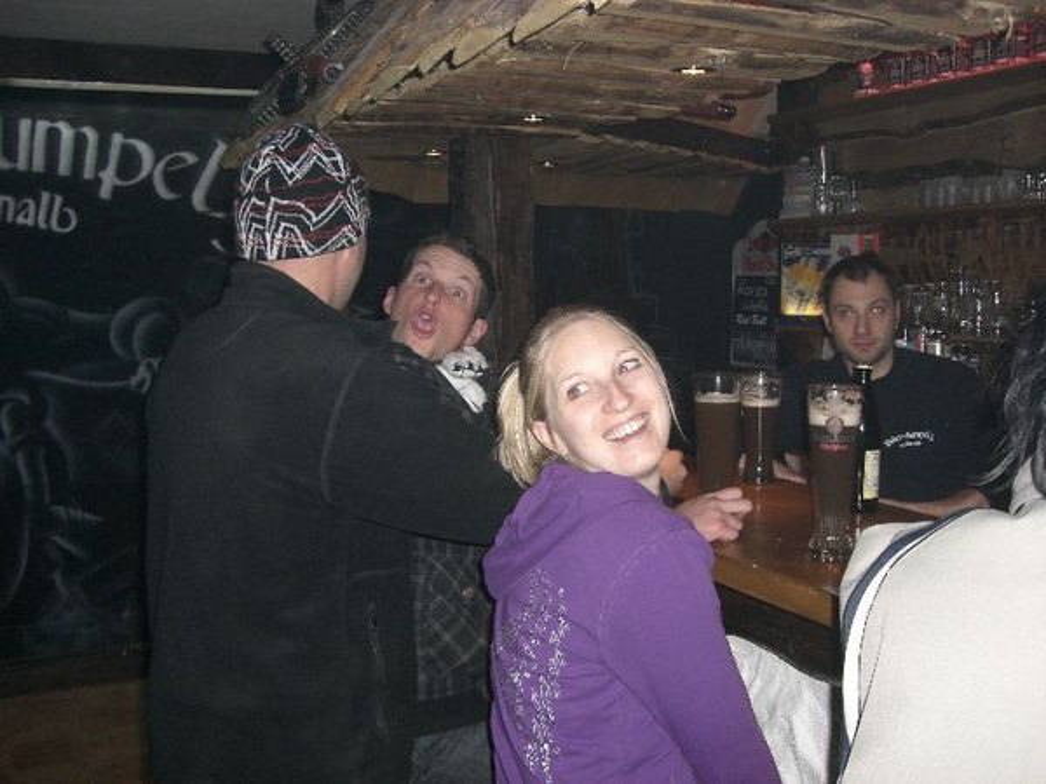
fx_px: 1148
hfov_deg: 49.0
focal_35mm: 38
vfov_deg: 37.7
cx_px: 523
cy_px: 392
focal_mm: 6.2
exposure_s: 1/60
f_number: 2.7
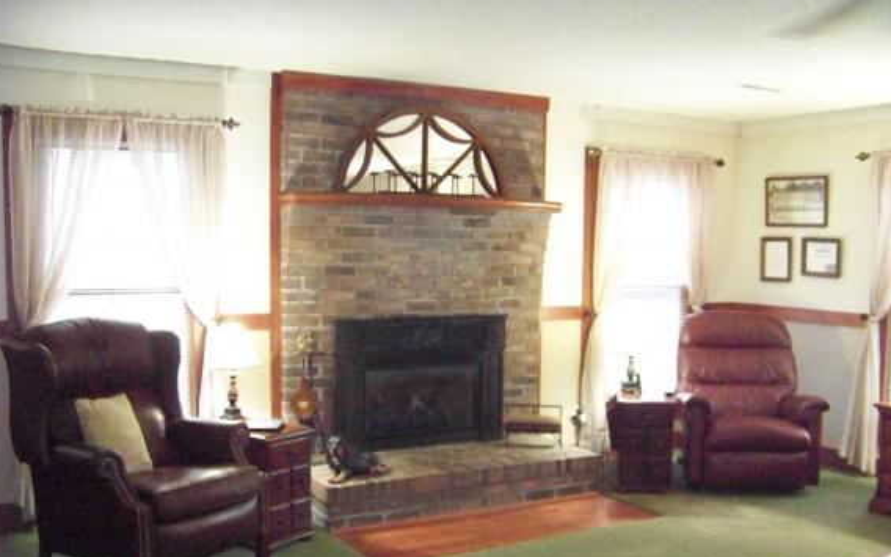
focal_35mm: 39
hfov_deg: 50.4
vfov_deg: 32.7
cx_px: 444
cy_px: 317
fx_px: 947
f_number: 2.8
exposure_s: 1/30
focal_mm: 5.85
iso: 1600
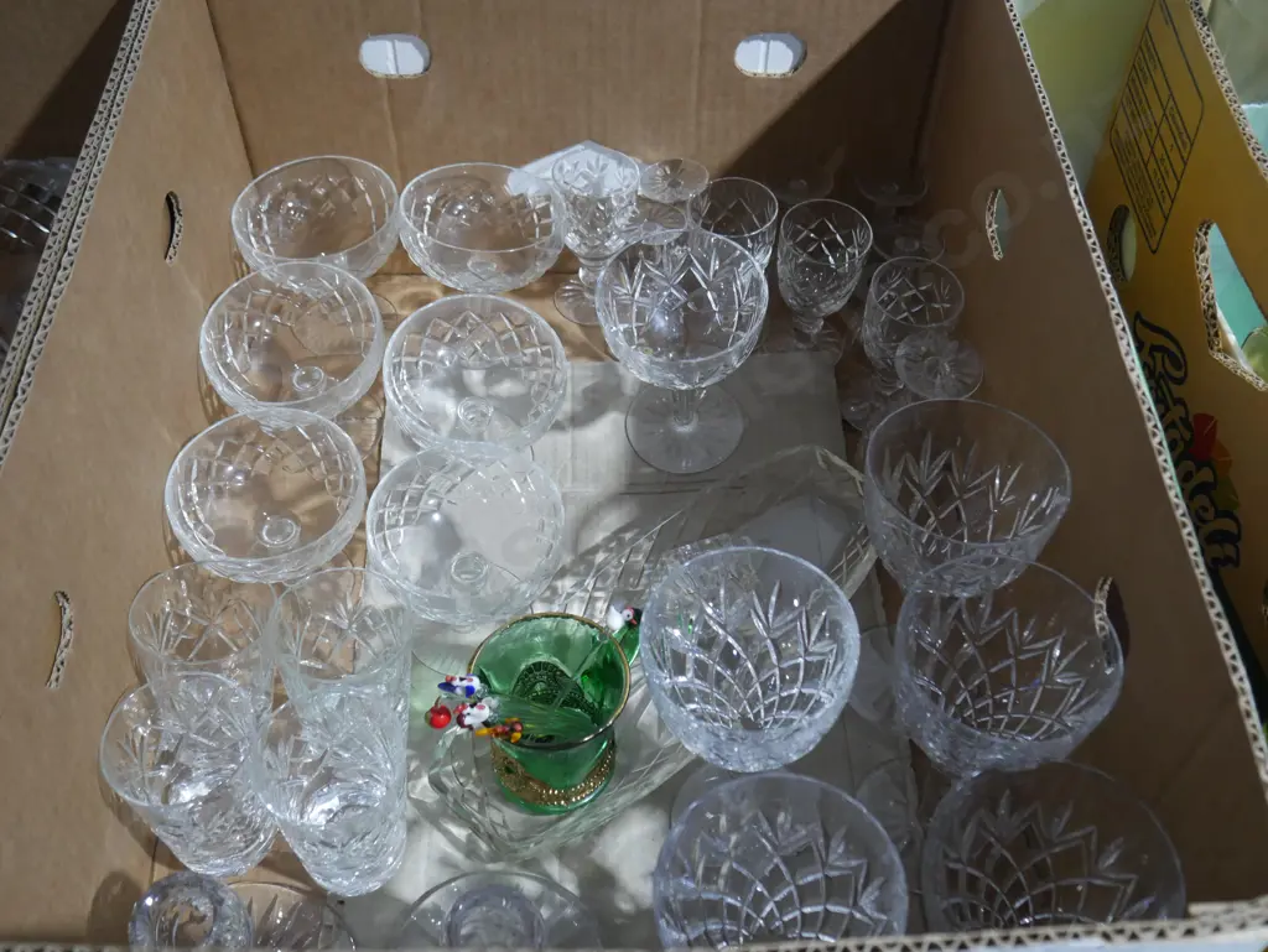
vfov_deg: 37.8
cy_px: 476
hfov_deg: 49.0
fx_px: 1393
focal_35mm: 38
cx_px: 634
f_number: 4.1
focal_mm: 19
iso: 1000
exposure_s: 1/60
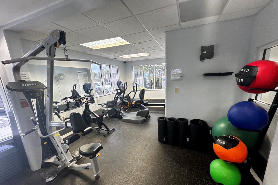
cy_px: 105
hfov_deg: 100.4
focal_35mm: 15
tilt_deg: -13.2
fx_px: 116
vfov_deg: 76.9
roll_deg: +2.0
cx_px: 141
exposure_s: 1/60
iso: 200
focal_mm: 2.22
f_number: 2.2
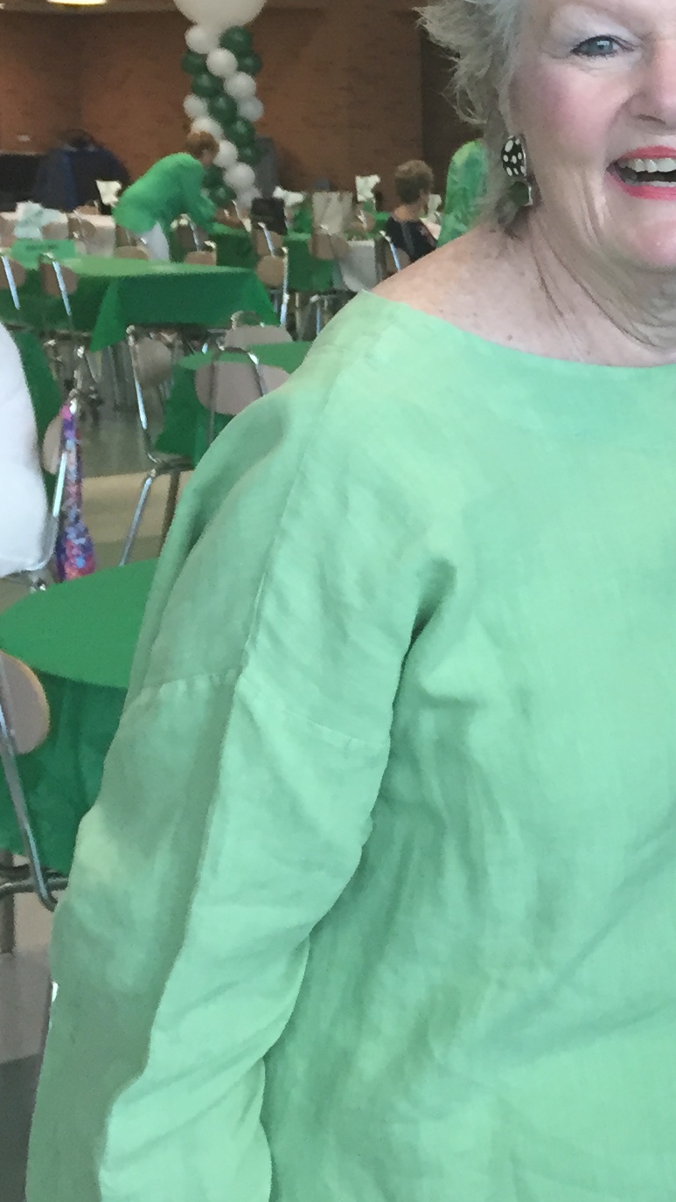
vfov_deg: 28.1
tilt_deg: -5.8
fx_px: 2391
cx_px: 1134
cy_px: 402
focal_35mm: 75
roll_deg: -0.6
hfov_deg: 14.5
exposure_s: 1/30
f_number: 2.2
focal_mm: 4.15
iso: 40
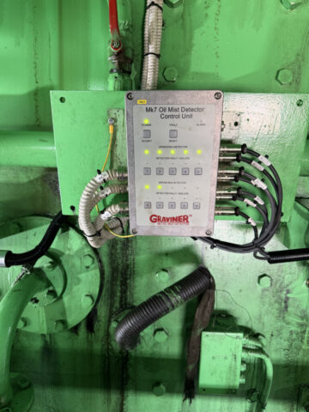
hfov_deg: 56.8
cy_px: 206
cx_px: 154
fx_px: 286
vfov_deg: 71.6
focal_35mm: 24
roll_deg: -2.0
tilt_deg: -20.5
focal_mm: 6.76
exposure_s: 1/50
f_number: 1.78
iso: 250
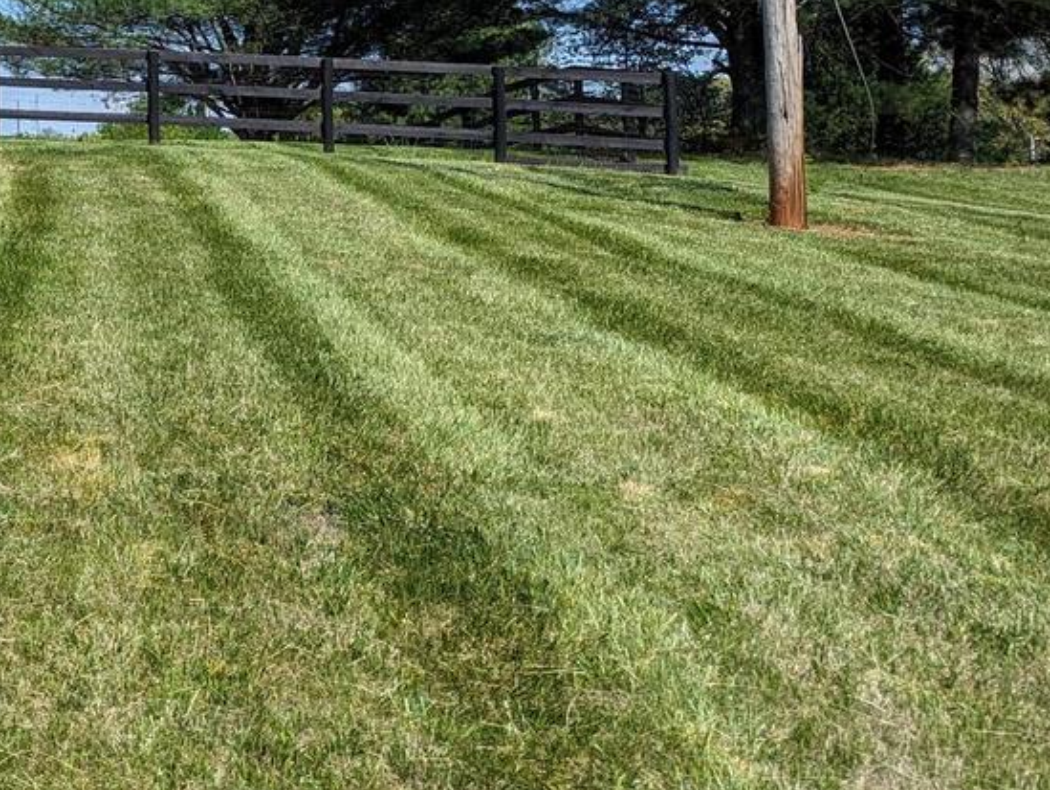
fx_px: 1913
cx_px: -251
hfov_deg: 26.7
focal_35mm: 63
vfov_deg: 22.3
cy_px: -40
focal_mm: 6.81
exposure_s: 1/2058
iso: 42
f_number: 1.85
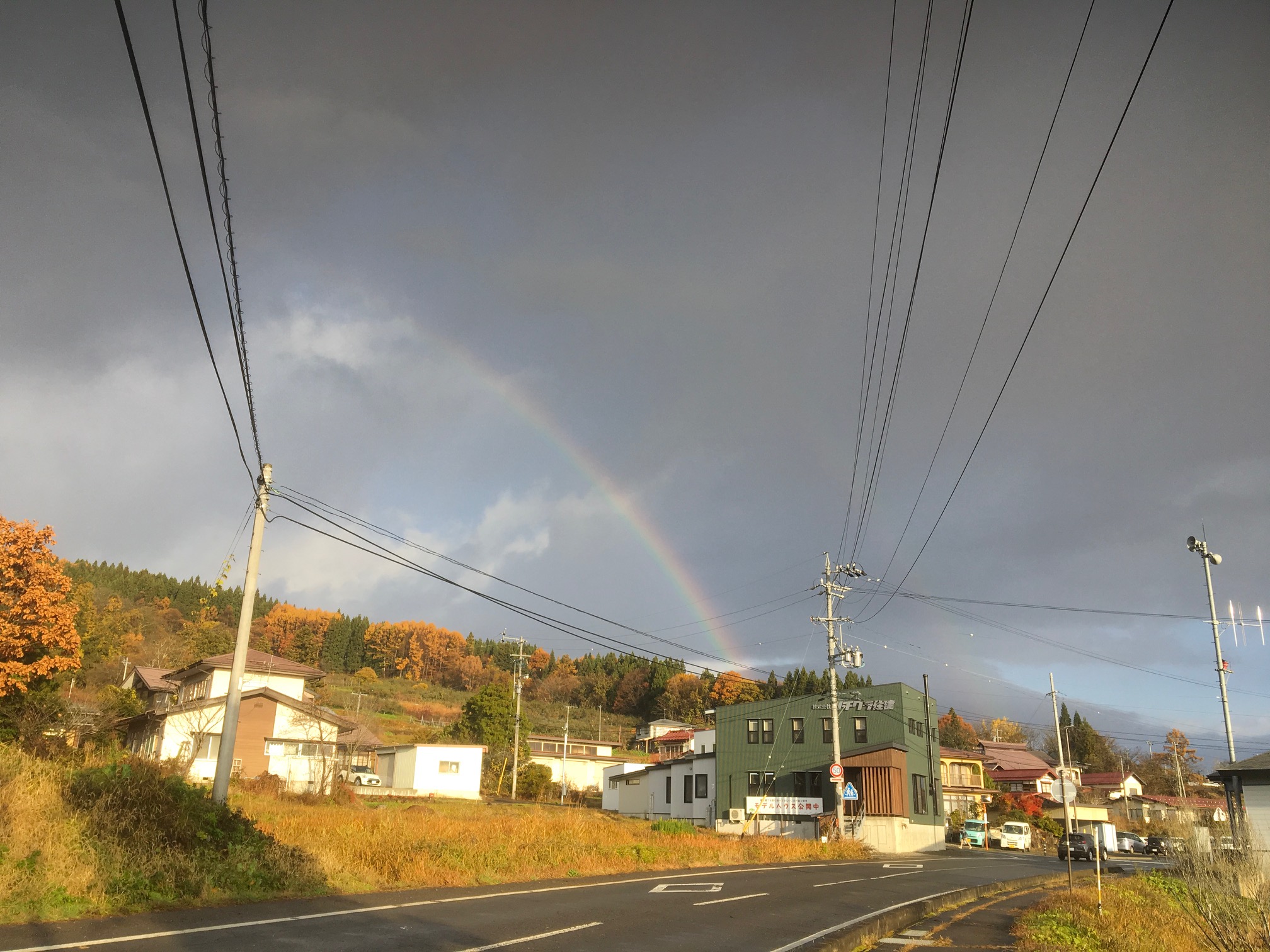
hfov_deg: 61.7
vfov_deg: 48.2
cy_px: 476
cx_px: 635
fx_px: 1064
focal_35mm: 29
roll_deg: -2.1
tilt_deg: +16.6
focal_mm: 4.15
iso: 25
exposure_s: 1/596
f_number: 2.2
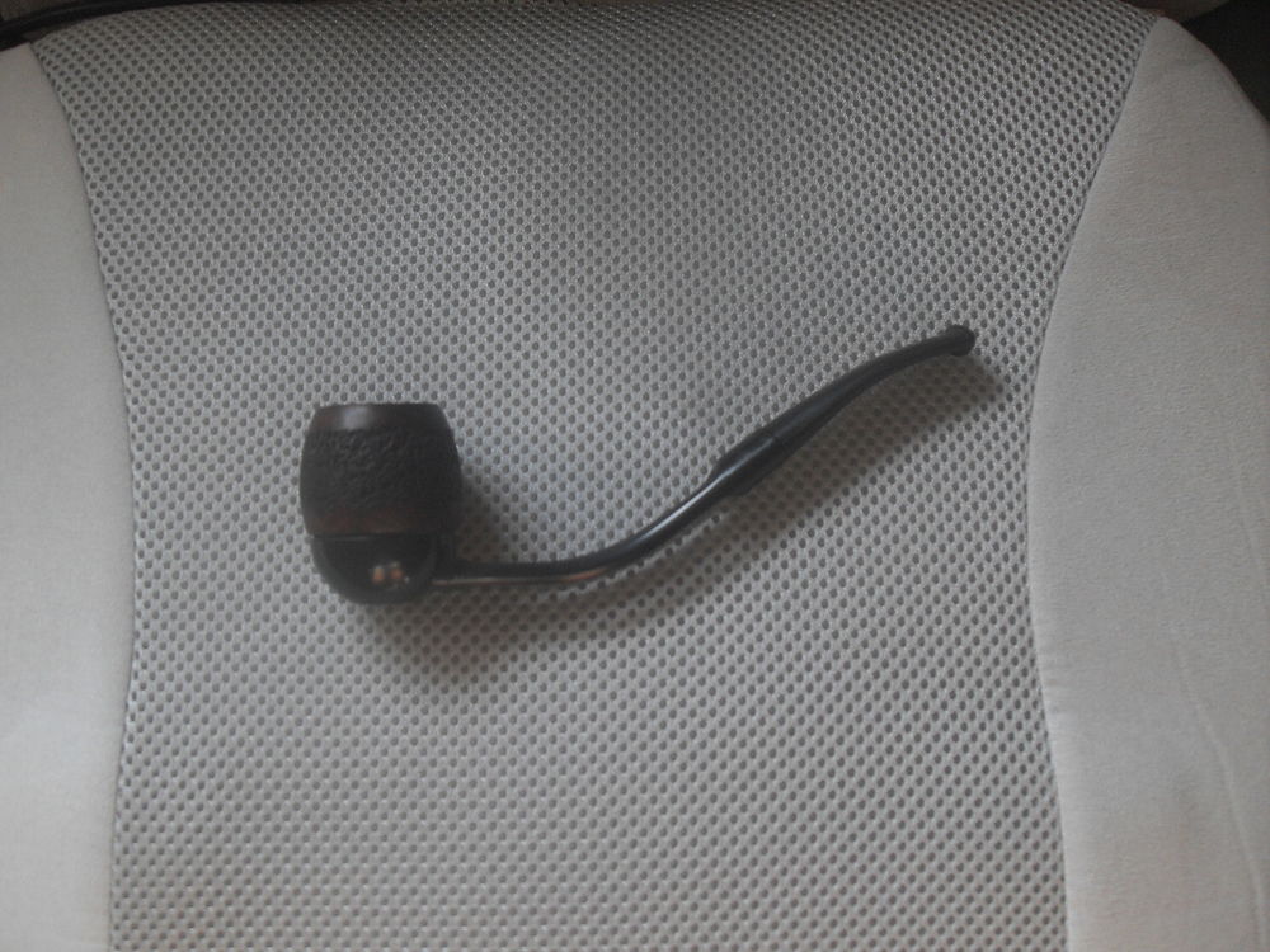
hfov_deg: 50.1
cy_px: 476
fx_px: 1357
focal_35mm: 37
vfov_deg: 38.7
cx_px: 635
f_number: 2.8
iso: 100
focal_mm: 6.3
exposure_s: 1/60
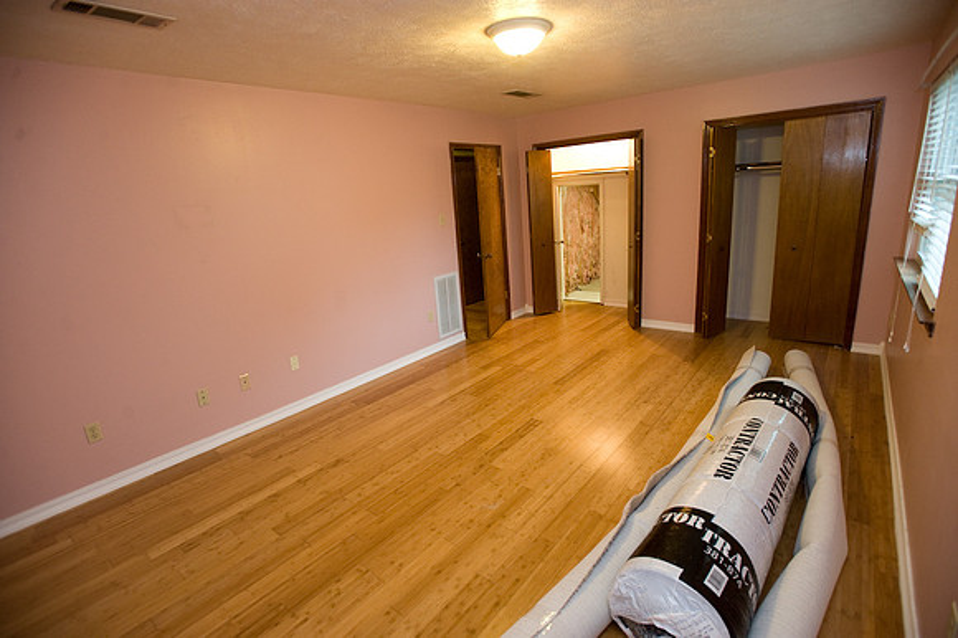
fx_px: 452
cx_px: 479
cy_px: 319
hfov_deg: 93.3
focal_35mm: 17
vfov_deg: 70.4
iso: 1250
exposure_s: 1/40
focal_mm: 17
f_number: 4
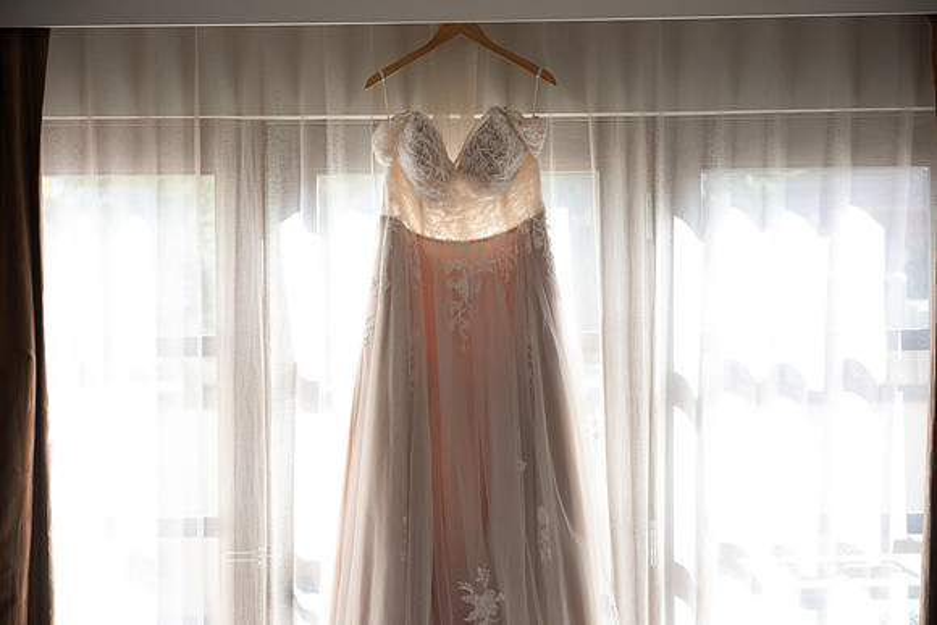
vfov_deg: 19.5
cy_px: 312
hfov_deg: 28.8
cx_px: 468
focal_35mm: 70
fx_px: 1822
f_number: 4
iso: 800
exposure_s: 1/640
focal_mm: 70
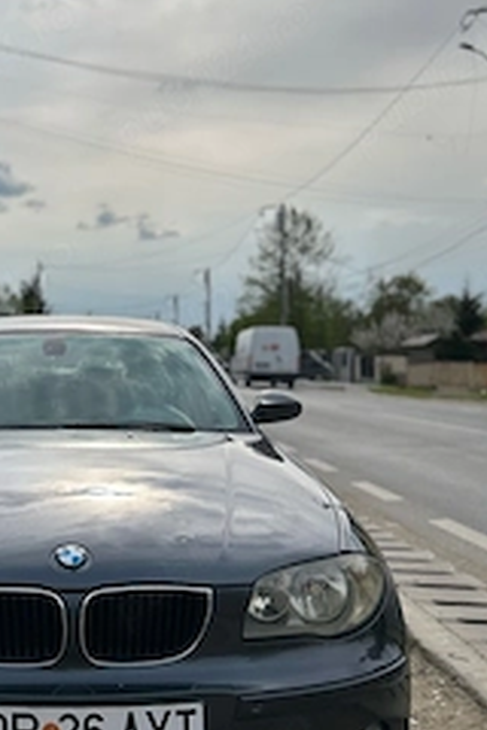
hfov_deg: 28.6
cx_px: 37
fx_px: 913
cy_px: 350
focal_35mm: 45
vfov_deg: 43.6
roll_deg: +0.8
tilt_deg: +1.9
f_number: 1.5
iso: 50
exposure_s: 1/12658
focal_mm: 5.7
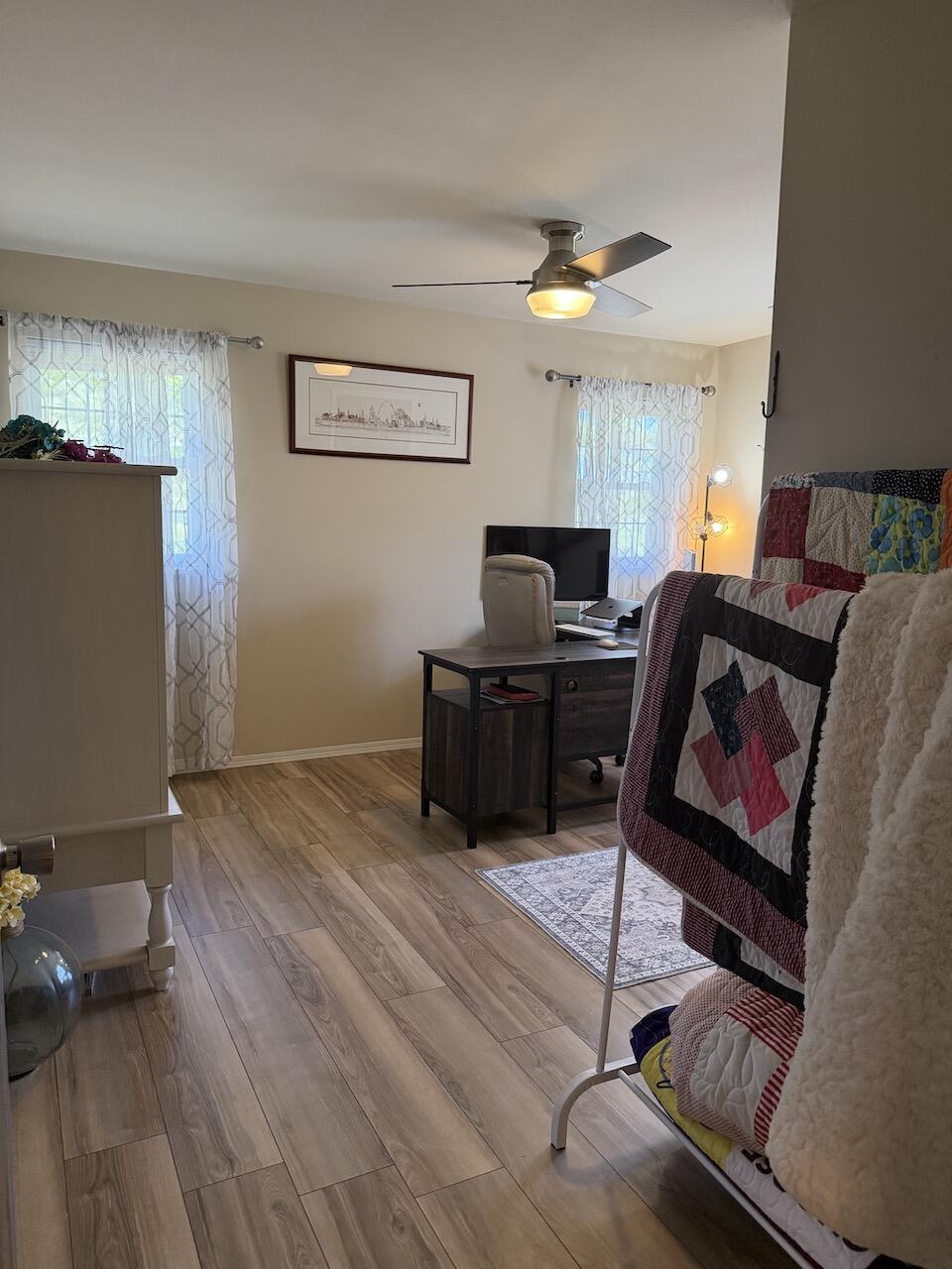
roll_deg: -1.4
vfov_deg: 71.6
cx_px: 476
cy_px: 634
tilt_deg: -7.7
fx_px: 880
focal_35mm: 24
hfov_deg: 56.8
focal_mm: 6.76
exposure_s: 1/120
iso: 320
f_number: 1.78
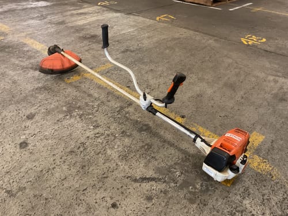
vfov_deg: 48.2
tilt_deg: -35.6
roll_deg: -4.4
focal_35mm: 29
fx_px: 241
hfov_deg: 61.7
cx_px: 144
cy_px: 108
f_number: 1.8
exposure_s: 1/25
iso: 250
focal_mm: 3
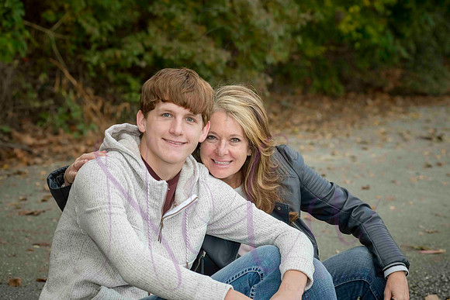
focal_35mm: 100
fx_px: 1250
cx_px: 225
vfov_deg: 13.7
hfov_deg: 20.4
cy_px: 150
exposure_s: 1/640
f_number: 6.3
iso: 800
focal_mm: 100
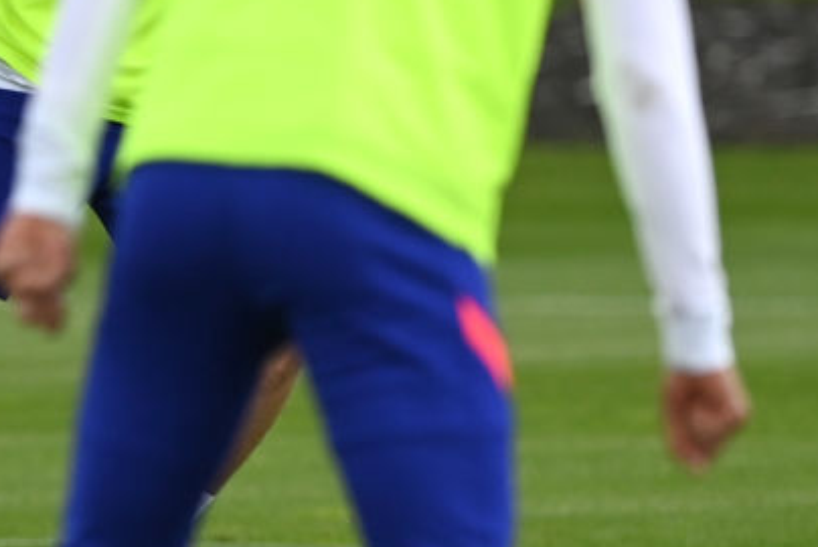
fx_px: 23033
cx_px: -91
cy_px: 80
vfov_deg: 1.4
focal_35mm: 1013
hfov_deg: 2.0
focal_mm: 400
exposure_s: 1/2000
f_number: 5
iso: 800
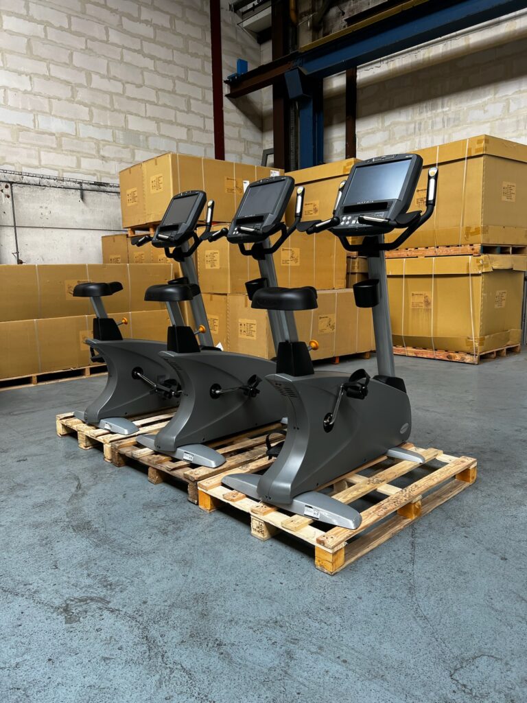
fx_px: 528
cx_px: 264
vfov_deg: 67.3
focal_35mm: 26
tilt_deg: -7.4
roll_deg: +0.3
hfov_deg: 53.1
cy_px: 352
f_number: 1.5
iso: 80
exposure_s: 1/100
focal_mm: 5.7
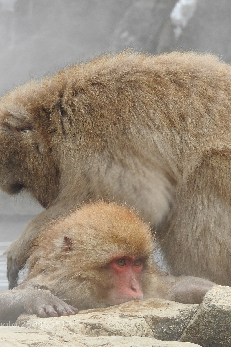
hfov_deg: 4.0
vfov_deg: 5.9
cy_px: 173
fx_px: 3348
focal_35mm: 348
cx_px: 152
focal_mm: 44.8
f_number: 5.5
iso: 180
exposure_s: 1/125
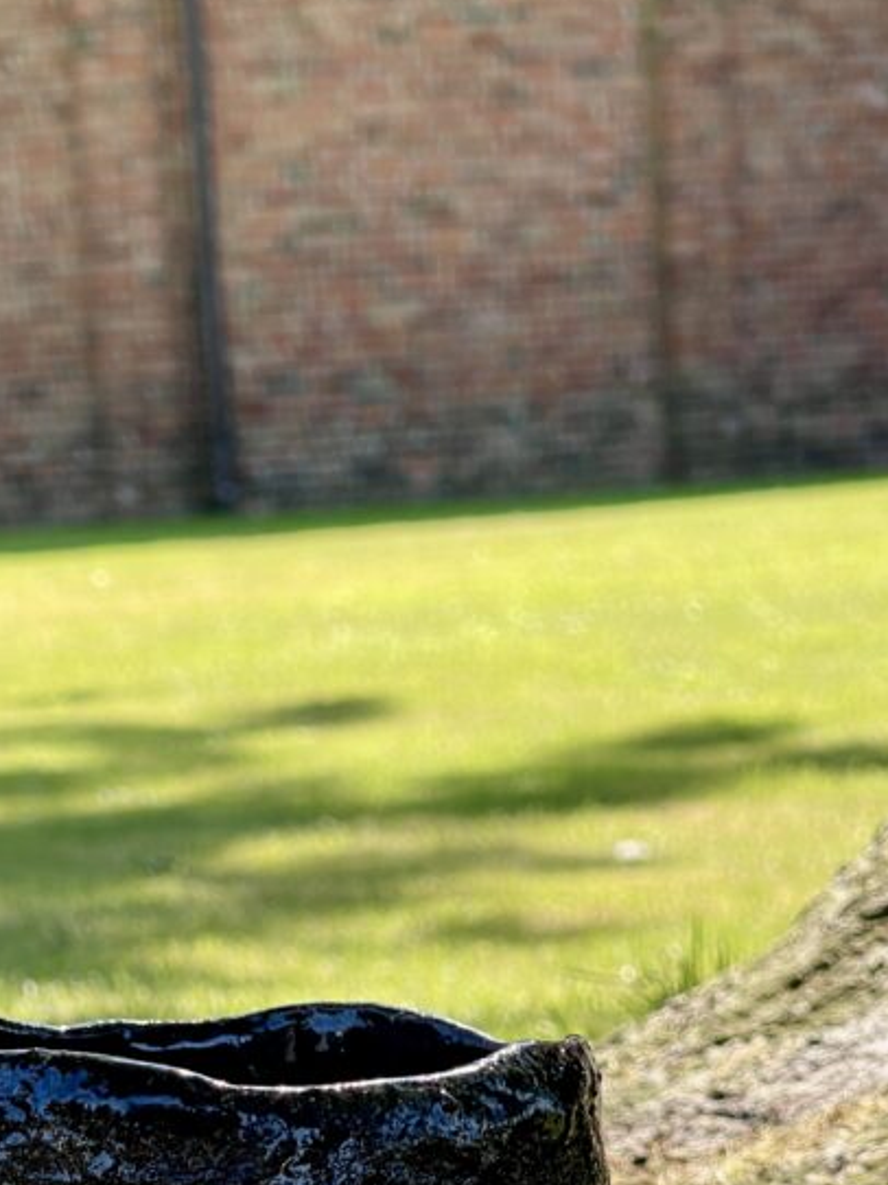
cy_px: 1069
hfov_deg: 12.2
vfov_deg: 16.1
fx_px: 4142
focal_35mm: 121
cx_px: 437
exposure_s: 1/281
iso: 20
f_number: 2.2
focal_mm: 7.5
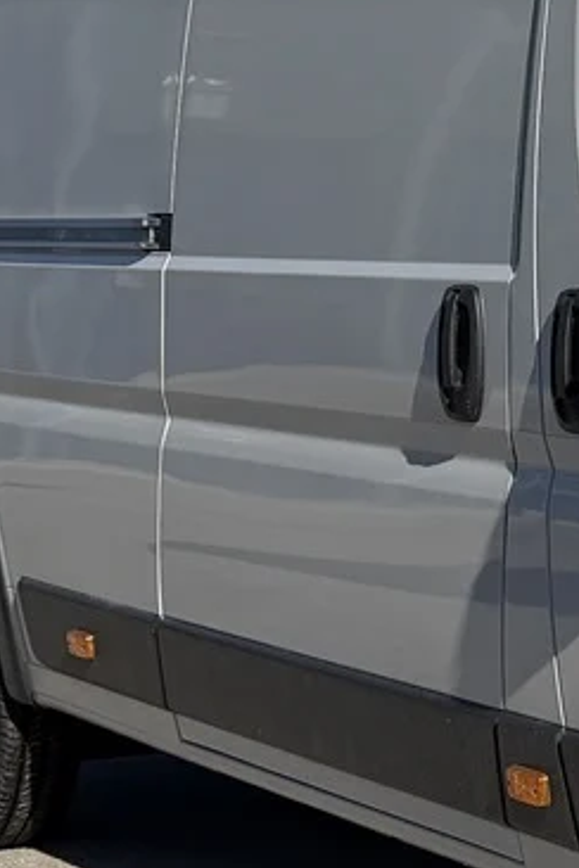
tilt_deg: +0.4
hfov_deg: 11.0
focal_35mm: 109
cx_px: 1286
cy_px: 318
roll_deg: -0.2
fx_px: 2629
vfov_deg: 18.7
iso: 80
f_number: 1.78
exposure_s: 1/4975
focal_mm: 6.76
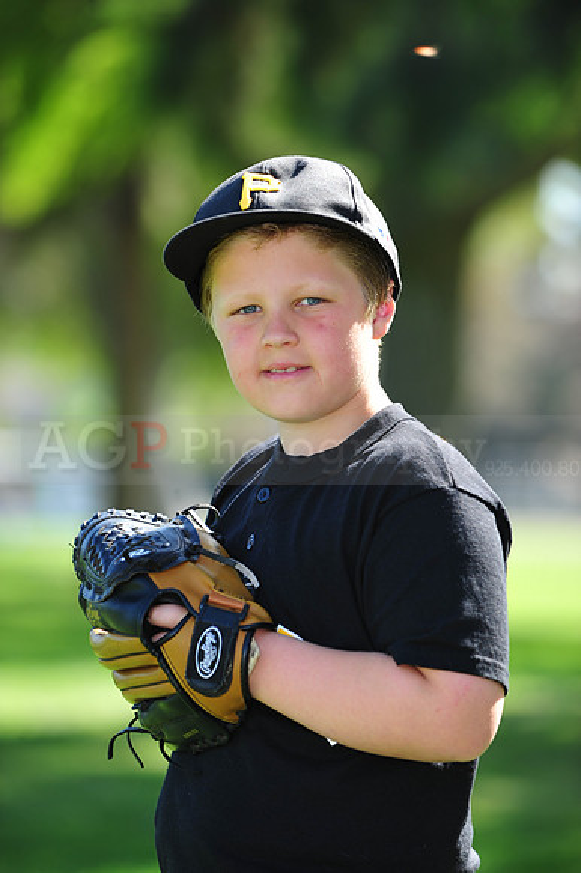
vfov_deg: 11.1
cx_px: 290
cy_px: 436
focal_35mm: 185
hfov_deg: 7.4
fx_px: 4484
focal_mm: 185
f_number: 4.5
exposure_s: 1/400
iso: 200
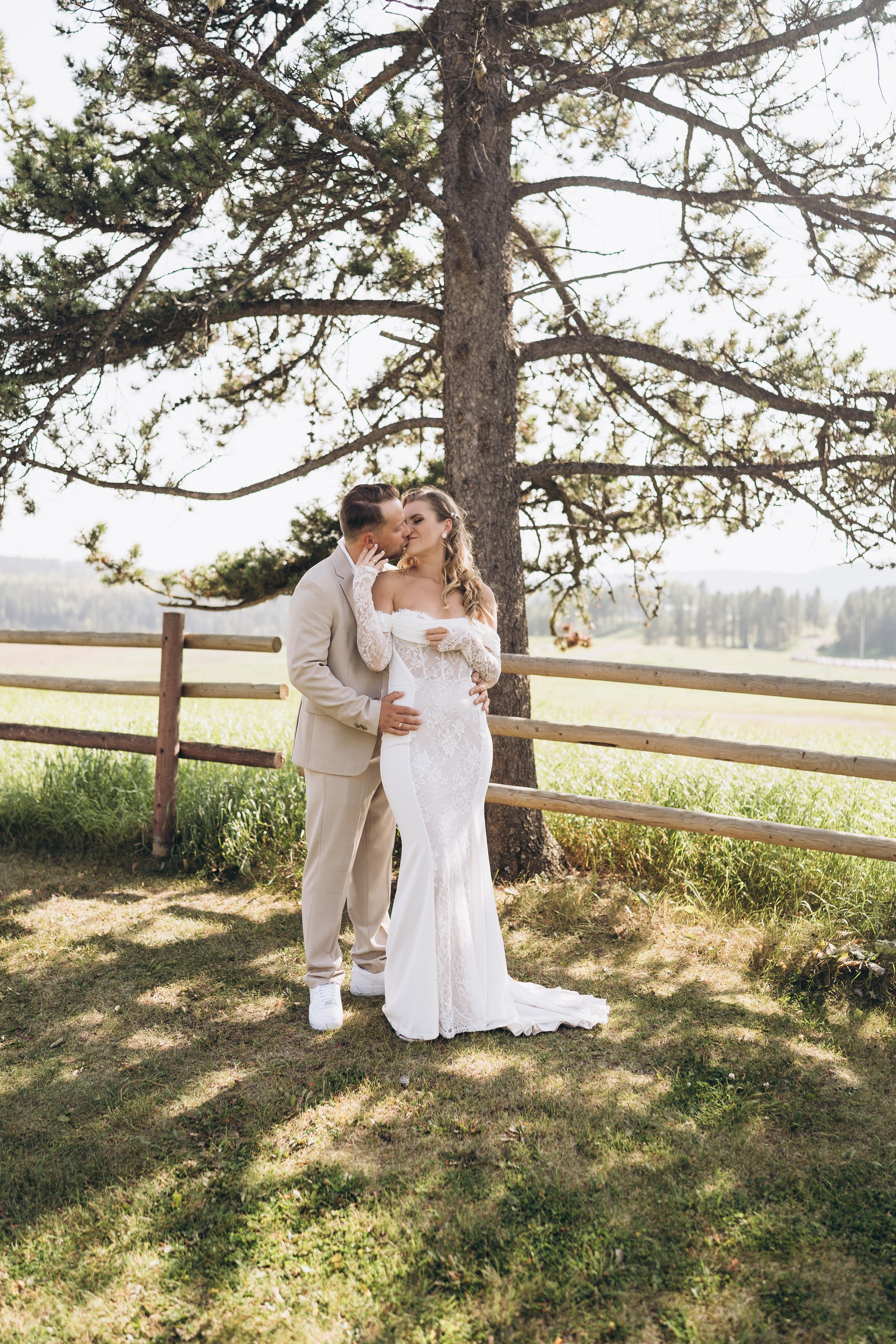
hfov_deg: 37.9
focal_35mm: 35
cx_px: 448
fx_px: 1307
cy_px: 672
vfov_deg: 54.4
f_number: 1.8
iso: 100
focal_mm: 35
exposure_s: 1/640
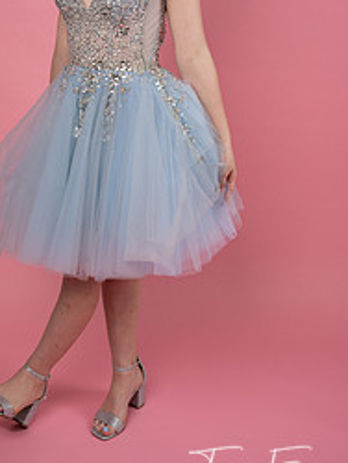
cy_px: 124
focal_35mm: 64
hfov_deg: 22.9
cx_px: 111
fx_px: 856
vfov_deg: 29.8
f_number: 7.1
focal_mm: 37
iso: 200
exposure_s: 1/200
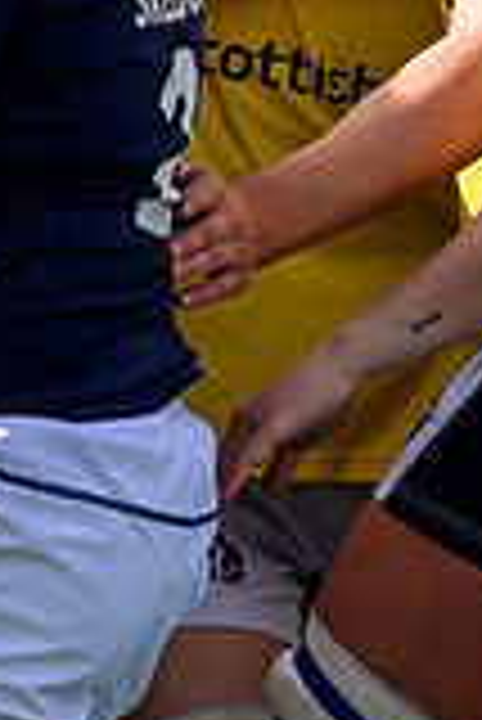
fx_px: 21942
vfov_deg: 1.9
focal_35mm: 1095
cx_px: -314
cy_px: 596
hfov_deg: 1.3
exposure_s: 1/5000
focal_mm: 160
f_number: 3.2
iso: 500
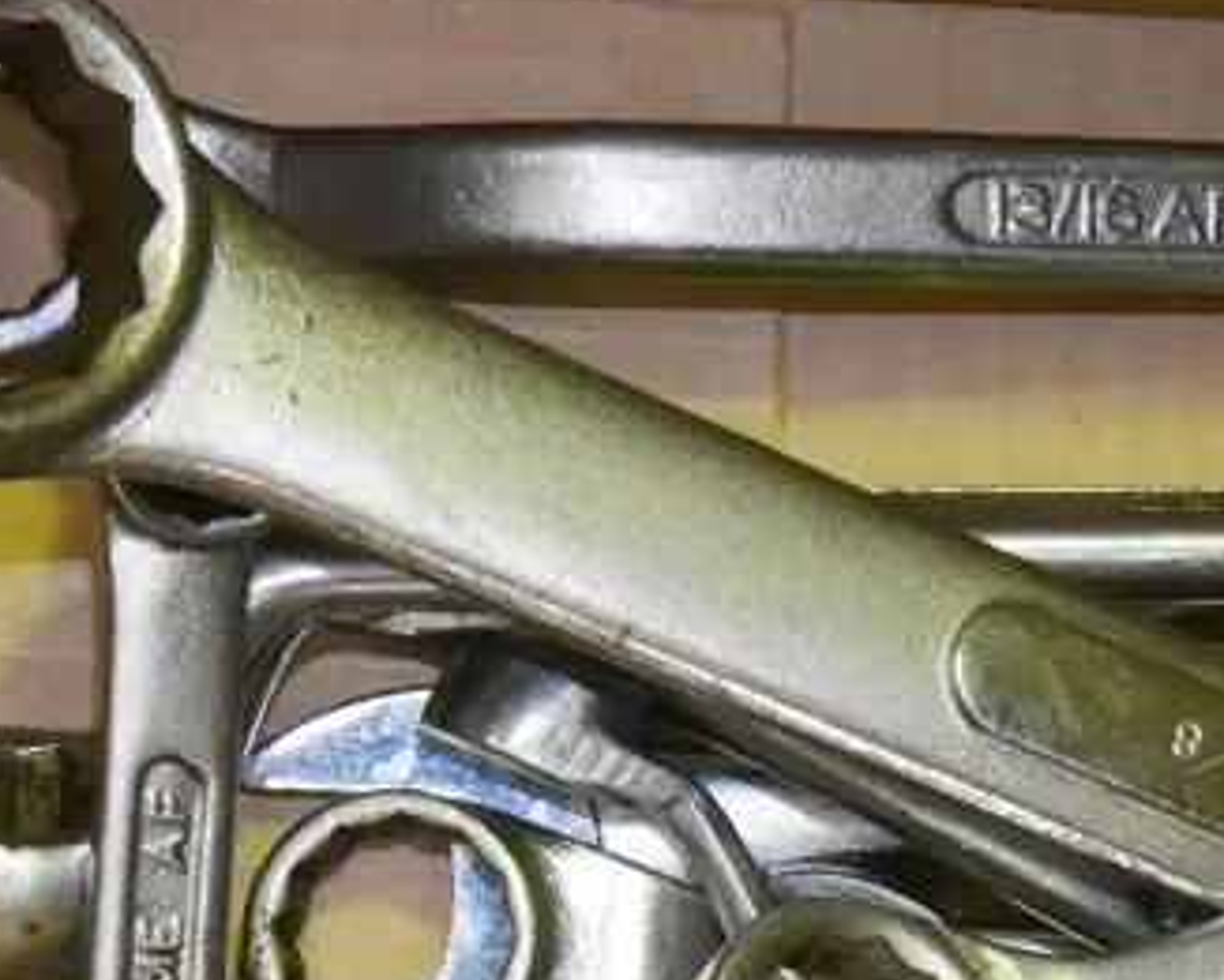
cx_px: 1532
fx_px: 4892
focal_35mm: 135
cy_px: 1057
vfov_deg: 11.3
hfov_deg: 13.8
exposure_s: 1/160
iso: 3200
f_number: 4.9
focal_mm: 22
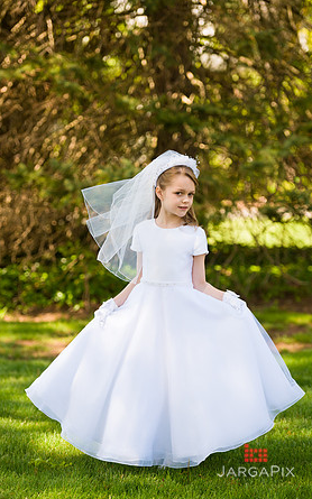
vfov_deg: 19.3
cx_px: 155
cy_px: 249
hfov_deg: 12.1
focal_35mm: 108
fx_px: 1470
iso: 200
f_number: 3.2
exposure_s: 1/1000
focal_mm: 105
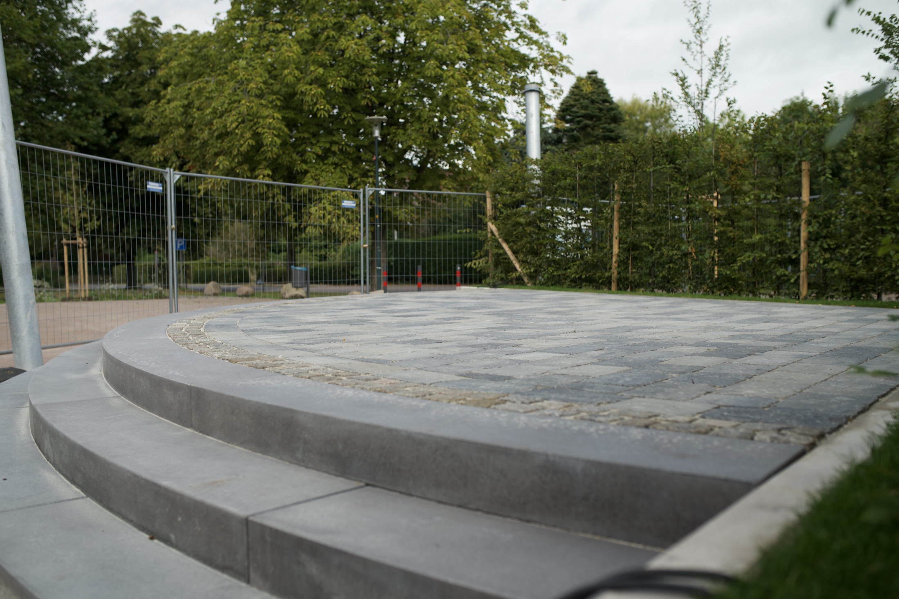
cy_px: 300
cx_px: 450
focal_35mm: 35
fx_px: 874
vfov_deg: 37.8
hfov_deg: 54.4
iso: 100
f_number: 2.5
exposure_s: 1/250
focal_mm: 35
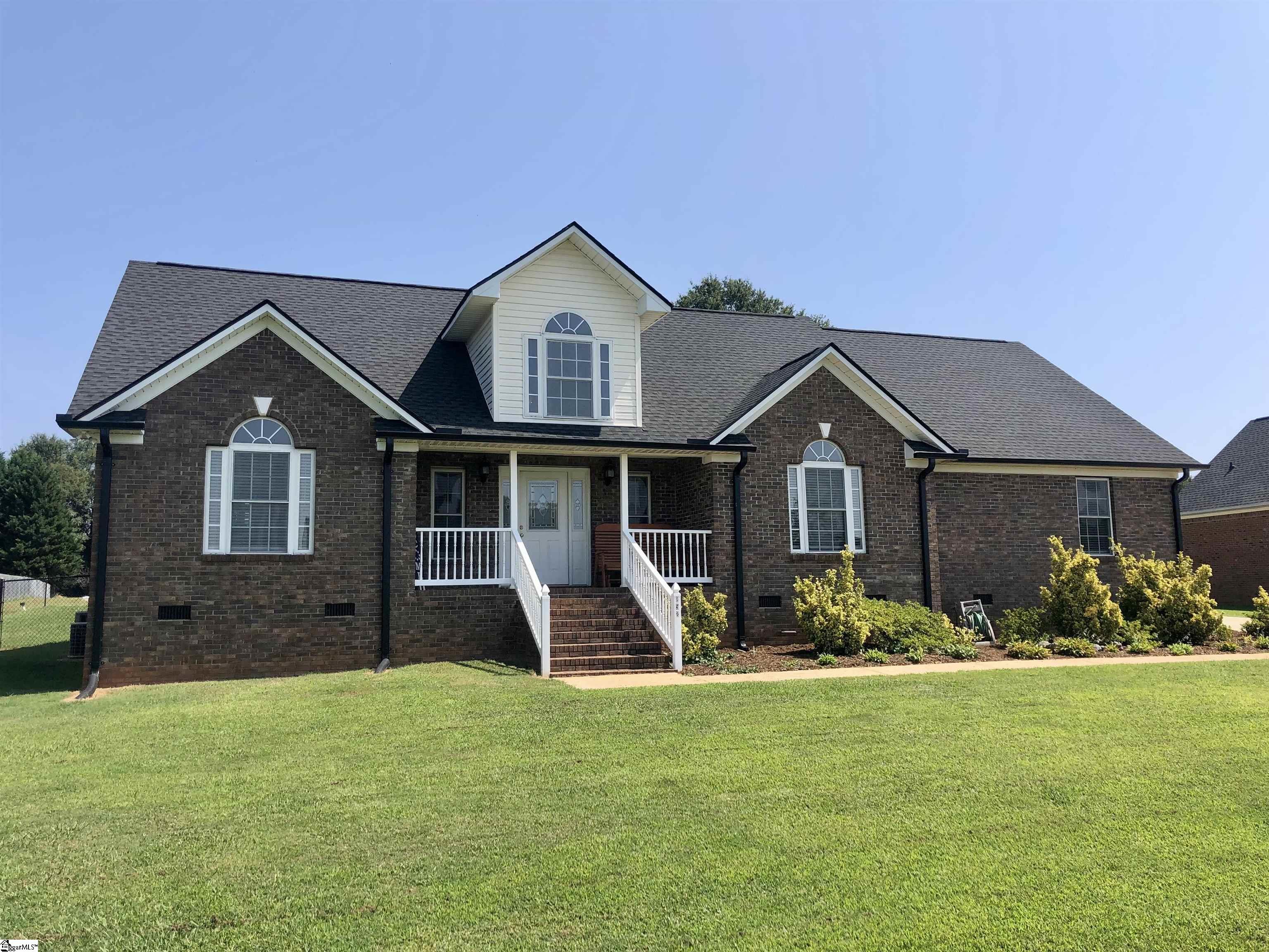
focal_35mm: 28
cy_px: 476
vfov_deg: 49.7
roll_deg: +1.1
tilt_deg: +8.4
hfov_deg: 63.4
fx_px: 1026
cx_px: 634
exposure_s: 1/1779
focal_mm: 3.99
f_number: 1.8
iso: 20
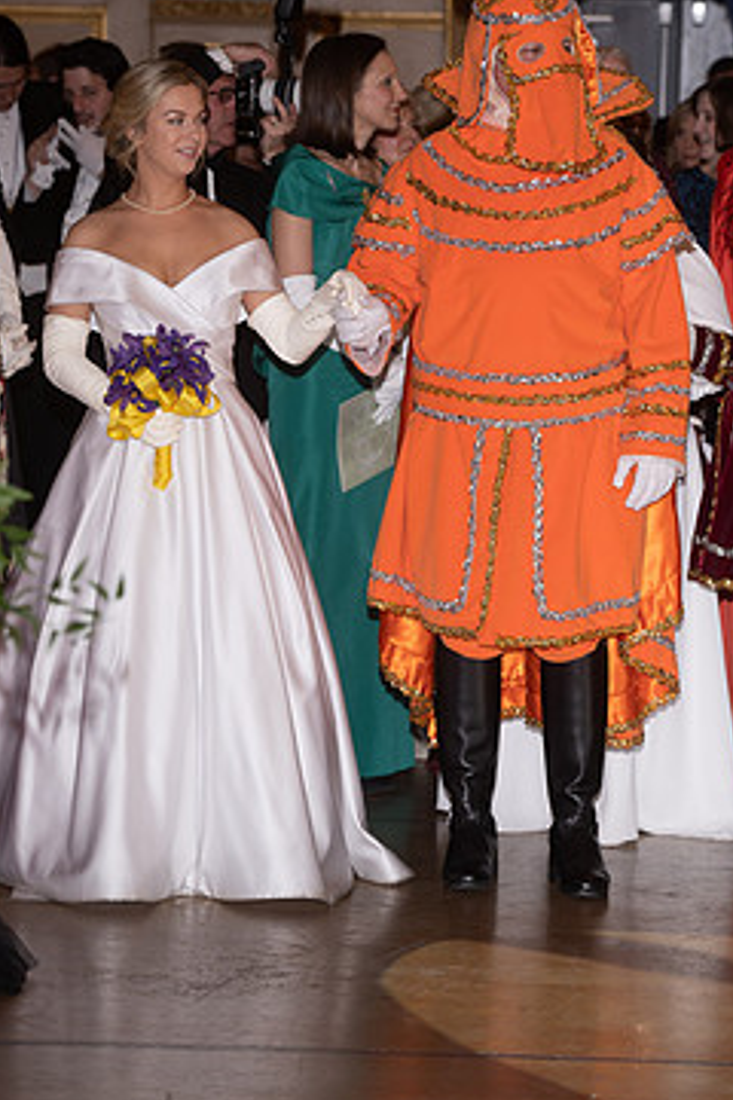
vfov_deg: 12.8
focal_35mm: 160
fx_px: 4886
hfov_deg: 8.6
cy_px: 486
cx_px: 296
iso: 320
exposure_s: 1/60
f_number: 5
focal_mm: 128
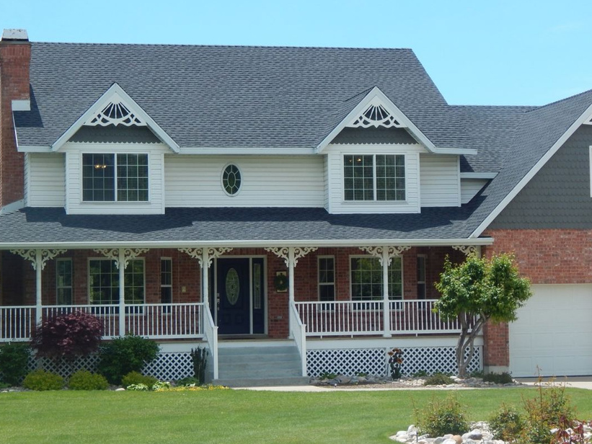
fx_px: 1813
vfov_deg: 14.0
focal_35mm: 106
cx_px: 319
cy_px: 239
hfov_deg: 18.5
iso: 125
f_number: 4.3
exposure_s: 1/800
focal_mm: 15.3
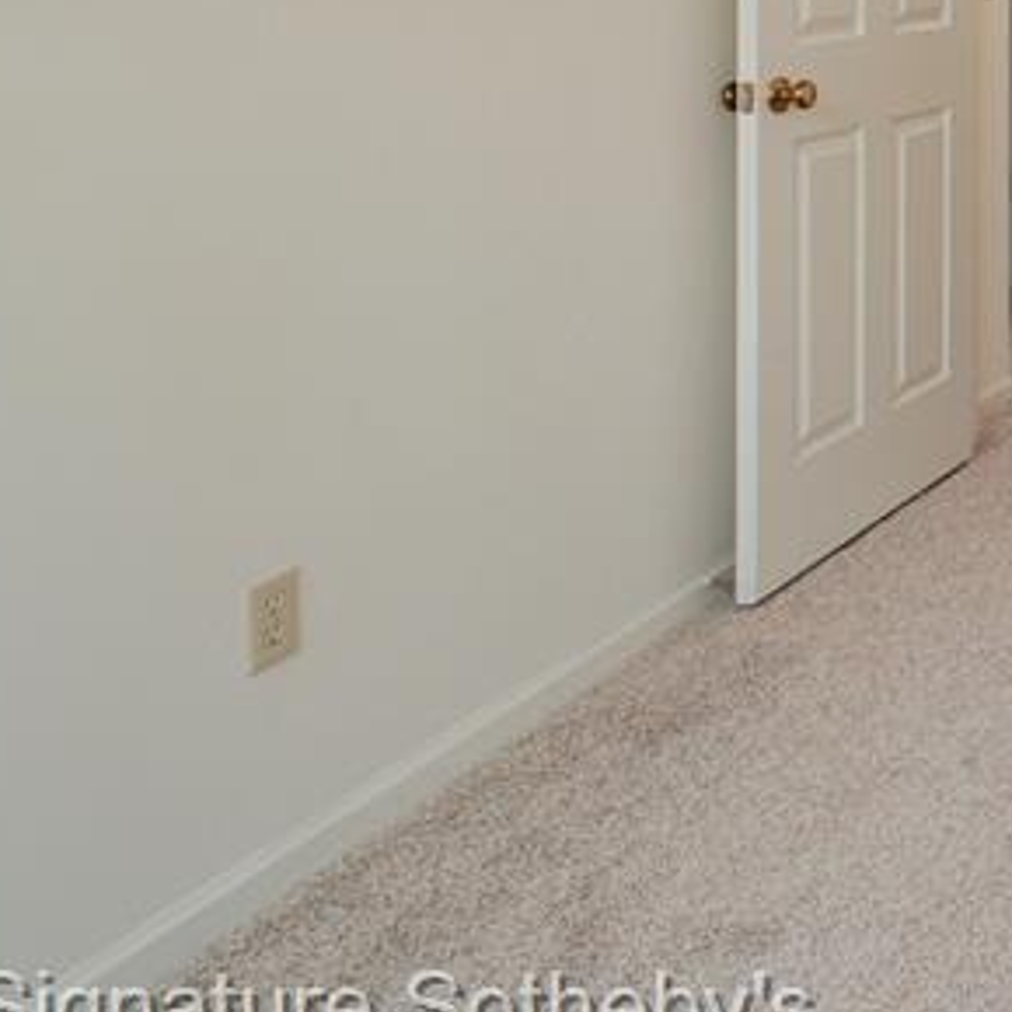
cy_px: -115
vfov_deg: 32.7
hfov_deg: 23.4
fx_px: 1488
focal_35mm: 45
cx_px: 1738
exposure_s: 1/125
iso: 640
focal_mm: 10
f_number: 7.1
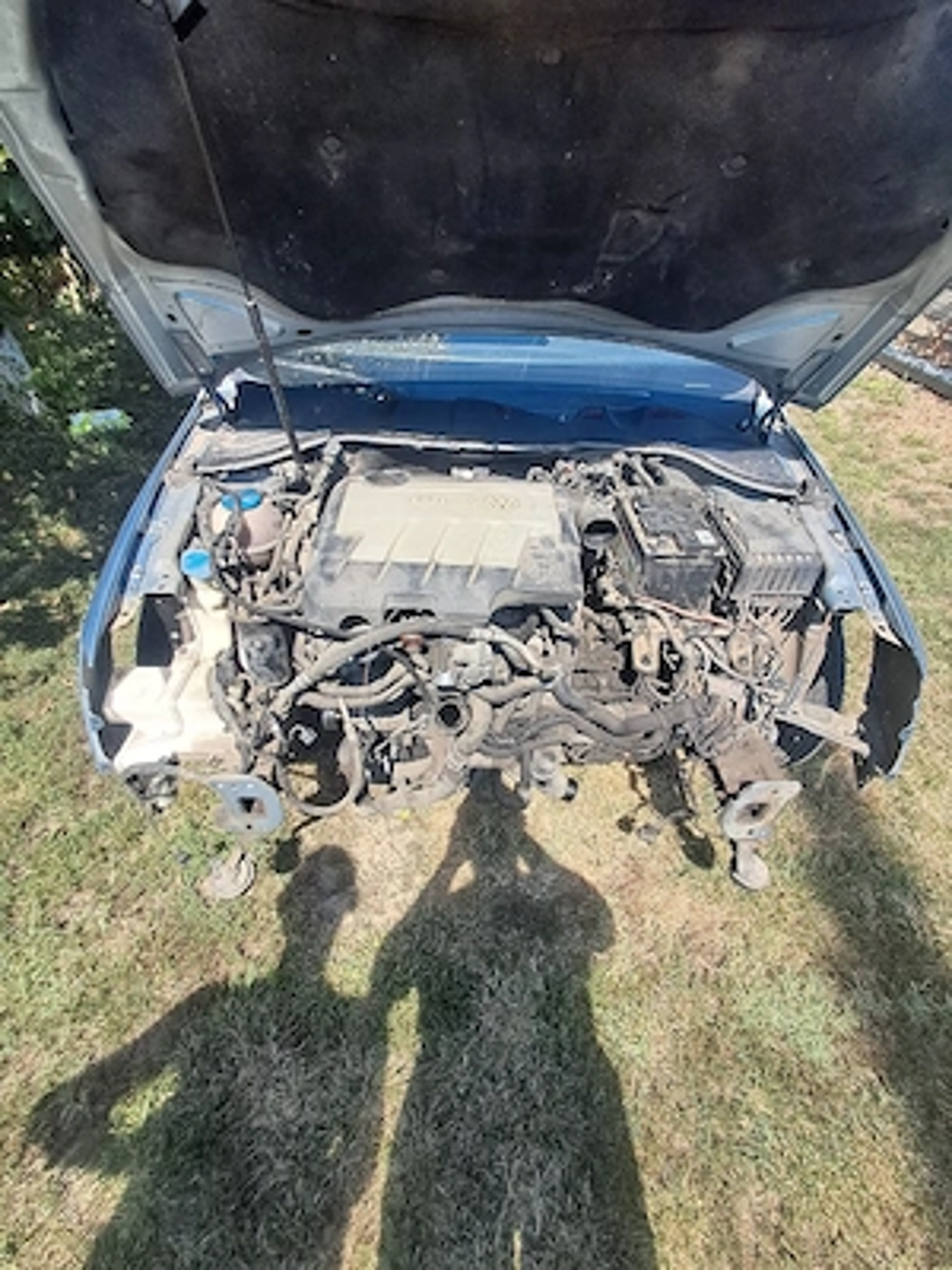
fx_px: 587
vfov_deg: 94.5
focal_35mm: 16
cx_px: 476
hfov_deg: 78.1
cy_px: 635
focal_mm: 1.64
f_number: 2.2
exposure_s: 1/625
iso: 40
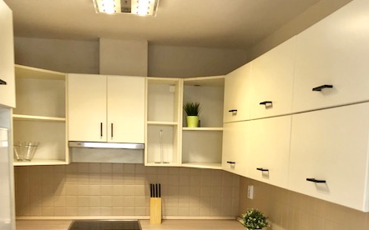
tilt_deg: -6.8
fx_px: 432
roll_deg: -1.0
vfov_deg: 28.8
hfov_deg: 46.2
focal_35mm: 43
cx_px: 184
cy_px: 200
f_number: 1.8
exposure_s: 1/20
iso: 40
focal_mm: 4
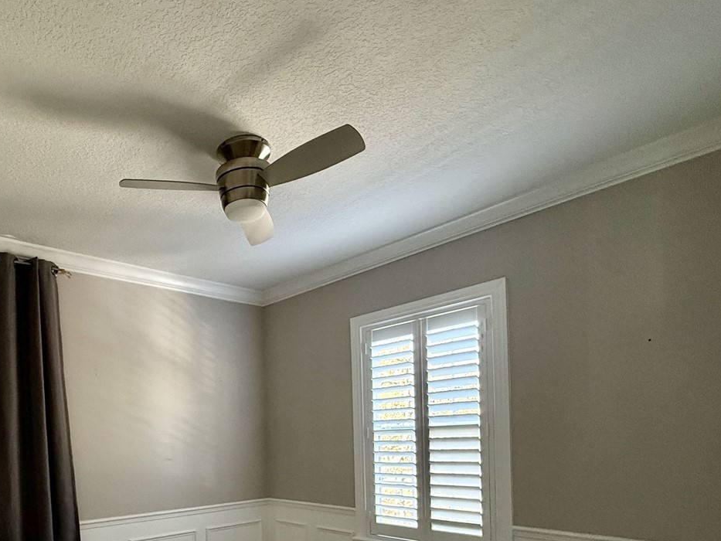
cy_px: 448
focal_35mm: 24
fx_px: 500
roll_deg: +0.7
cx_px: 199
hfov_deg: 68.0
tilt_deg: -0.1
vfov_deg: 52.4
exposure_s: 1/99
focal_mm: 2.22
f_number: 2.2
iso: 250
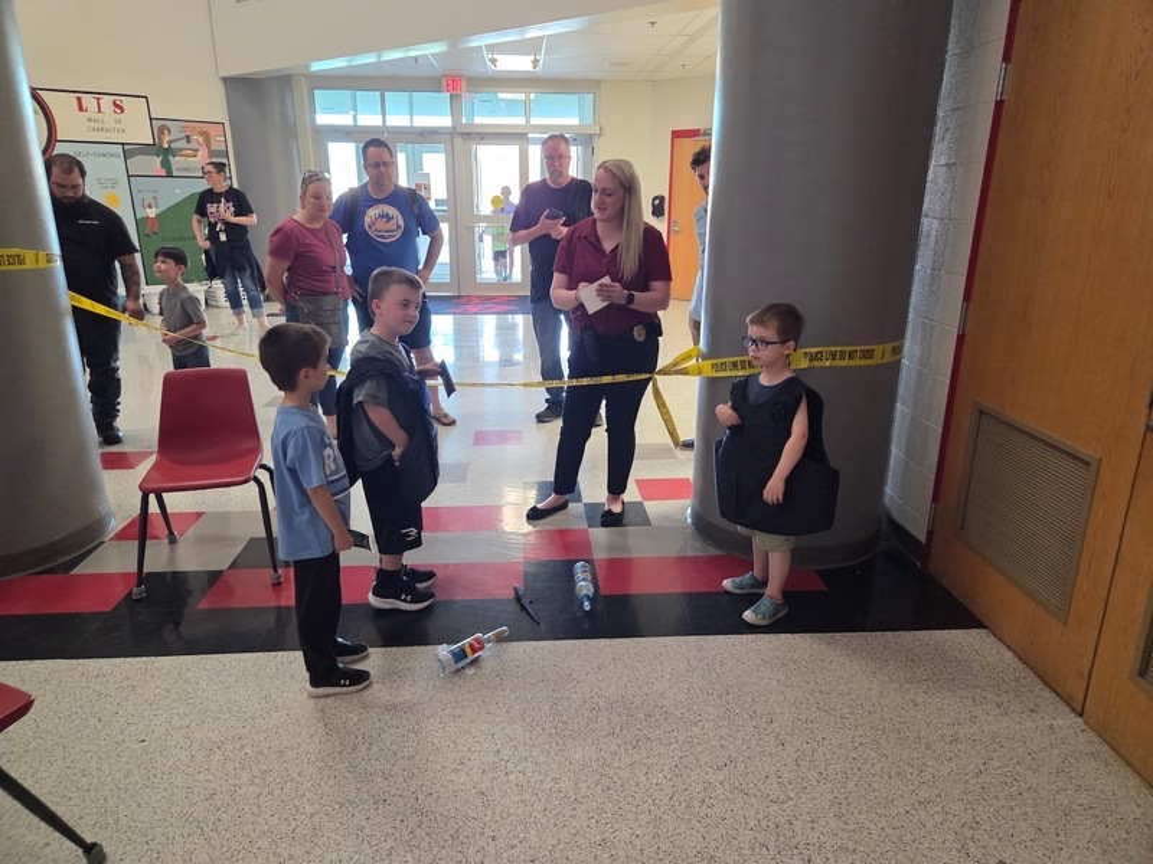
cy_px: 432
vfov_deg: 58.9
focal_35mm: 23
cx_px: 576
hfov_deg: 73.9
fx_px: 766
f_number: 1.8
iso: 1000
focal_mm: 5.4
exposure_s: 1/120
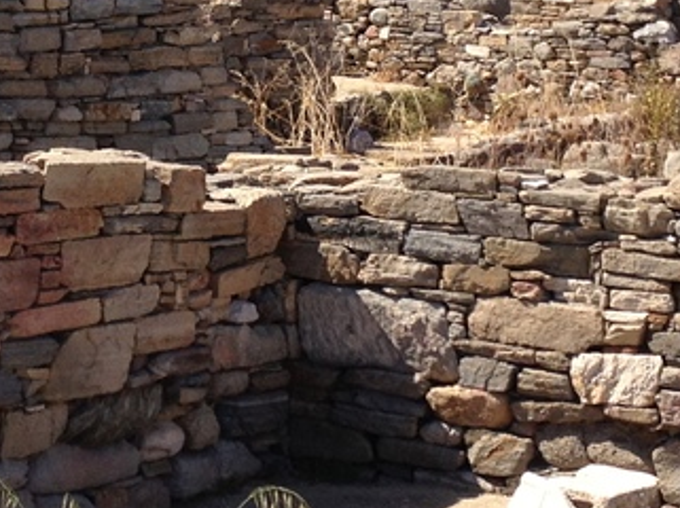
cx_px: 231
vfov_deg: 11.2
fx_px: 2570
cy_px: 11
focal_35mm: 131
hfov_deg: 15.0
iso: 50
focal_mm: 4.28
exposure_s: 1/1493
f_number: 2.4
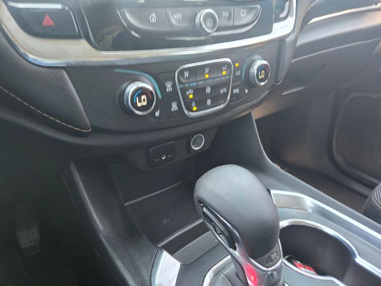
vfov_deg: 58.9
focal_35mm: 23
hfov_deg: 73.9
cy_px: 143
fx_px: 253
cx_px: 190
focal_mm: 5.4
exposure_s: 1/100
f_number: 1.8
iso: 500
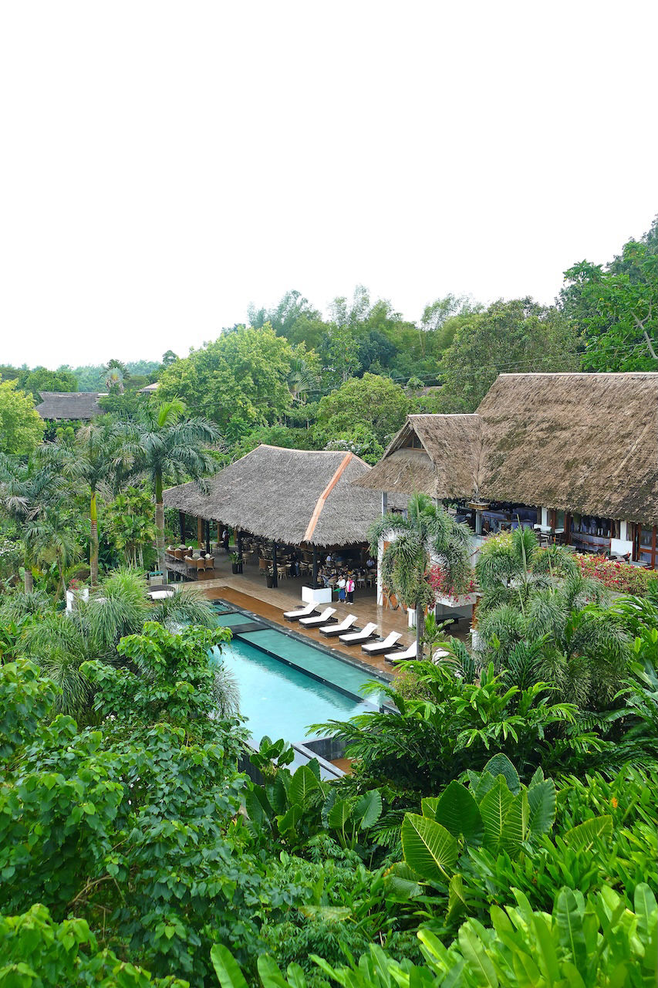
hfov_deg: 37.8
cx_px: 329
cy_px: 494
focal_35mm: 35
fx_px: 960
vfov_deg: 54.4
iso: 125
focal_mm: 12.64
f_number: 3.1
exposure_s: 1/400
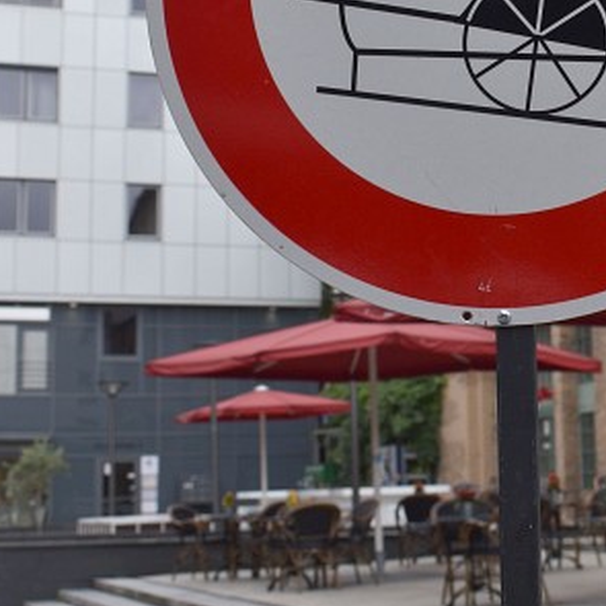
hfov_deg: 20.6
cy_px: 160
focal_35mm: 83
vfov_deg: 20.7
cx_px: 504
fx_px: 1644
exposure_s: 1/200
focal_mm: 24
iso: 100
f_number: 7.1
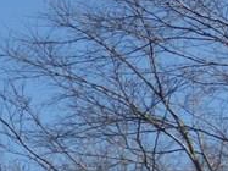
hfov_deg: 9.4
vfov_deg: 7.2
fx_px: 1264
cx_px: -284
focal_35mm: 192
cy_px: 437
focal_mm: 6.1
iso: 100
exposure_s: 1/1000
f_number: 3.7
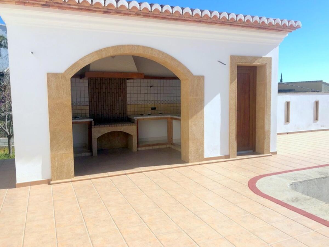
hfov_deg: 63.4
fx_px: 266
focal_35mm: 28
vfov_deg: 49.7
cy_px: 124
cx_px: 164
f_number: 1.8
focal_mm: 3.99
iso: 20
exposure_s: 1/2525
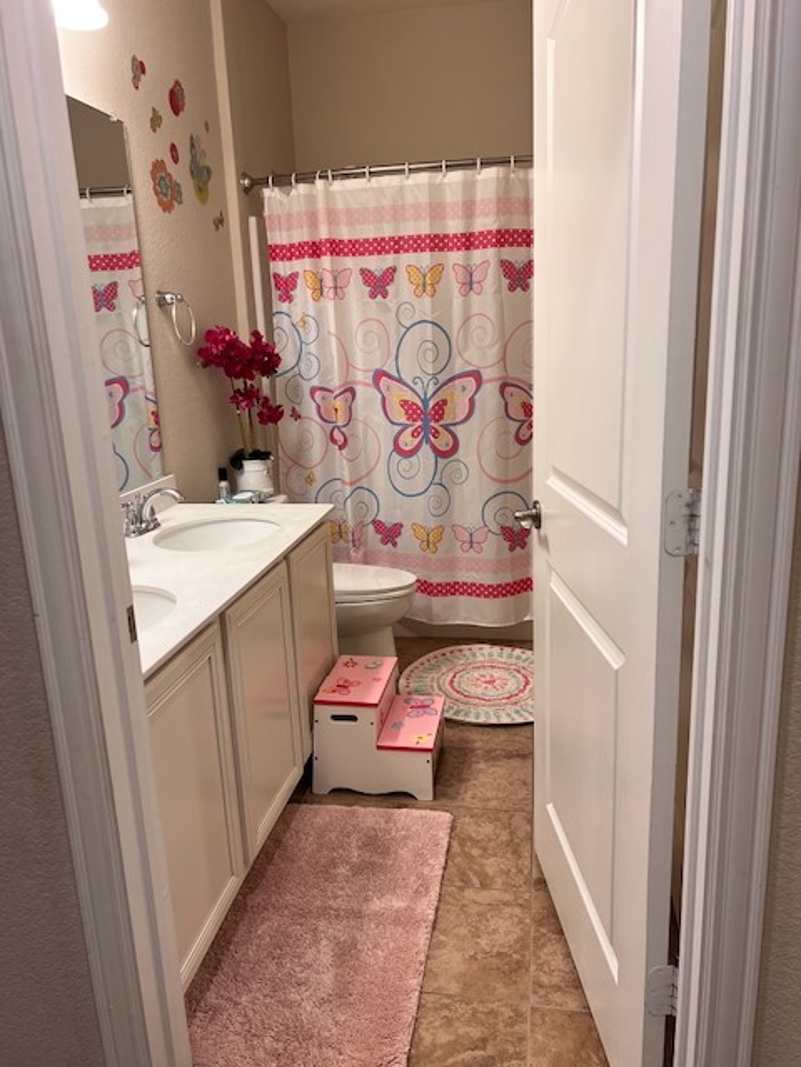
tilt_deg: -13.5
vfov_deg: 67.3
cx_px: 400
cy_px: 534
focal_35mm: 26
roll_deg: +2.5
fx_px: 802
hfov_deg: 53.1
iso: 100
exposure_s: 1/120
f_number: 1.5
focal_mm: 5.7
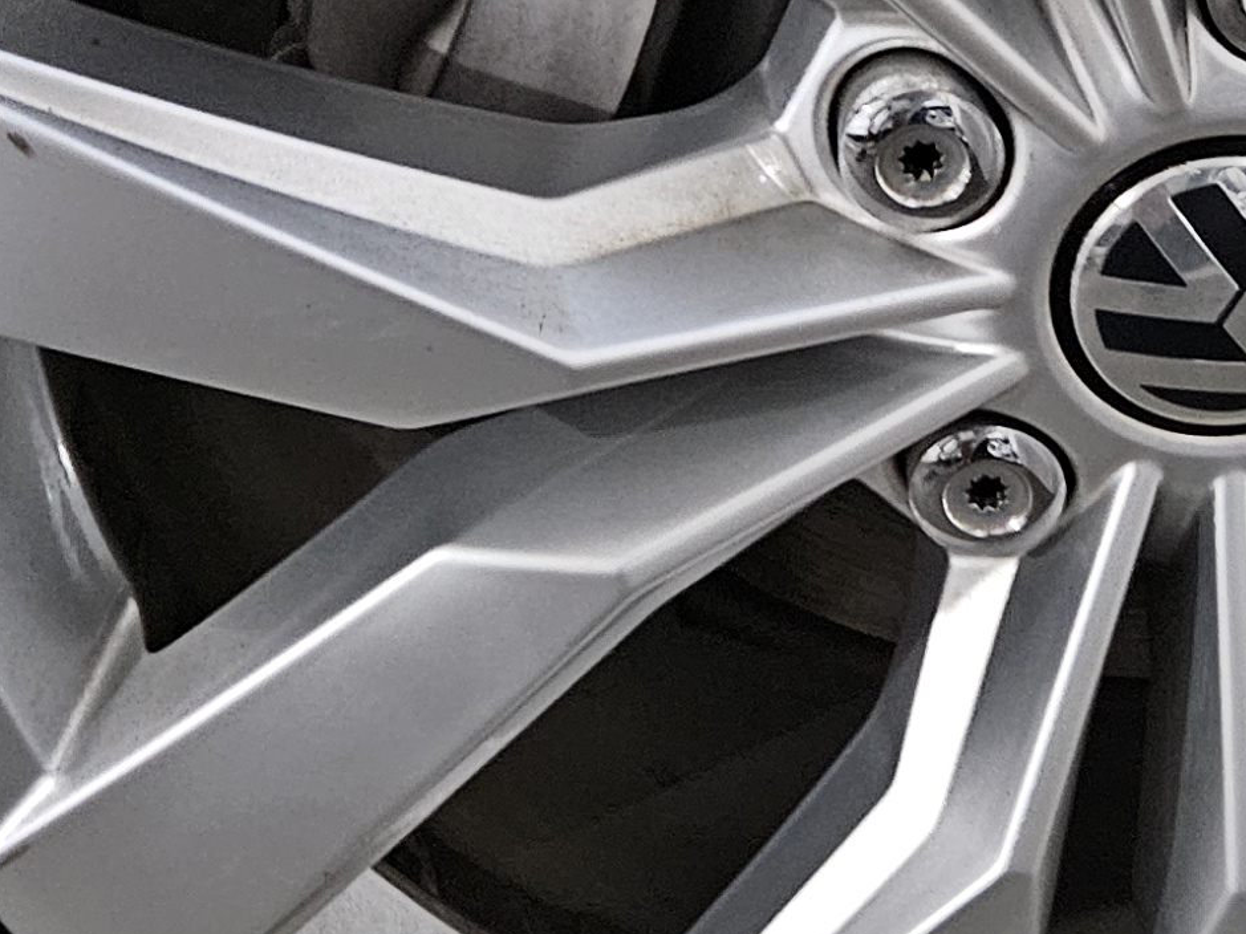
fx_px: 3527
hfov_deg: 19.8
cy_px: 34
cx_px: 994
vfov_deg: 14.9
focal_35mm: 98
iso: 800
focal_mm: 5.4
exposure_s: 1/24
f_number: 1.8
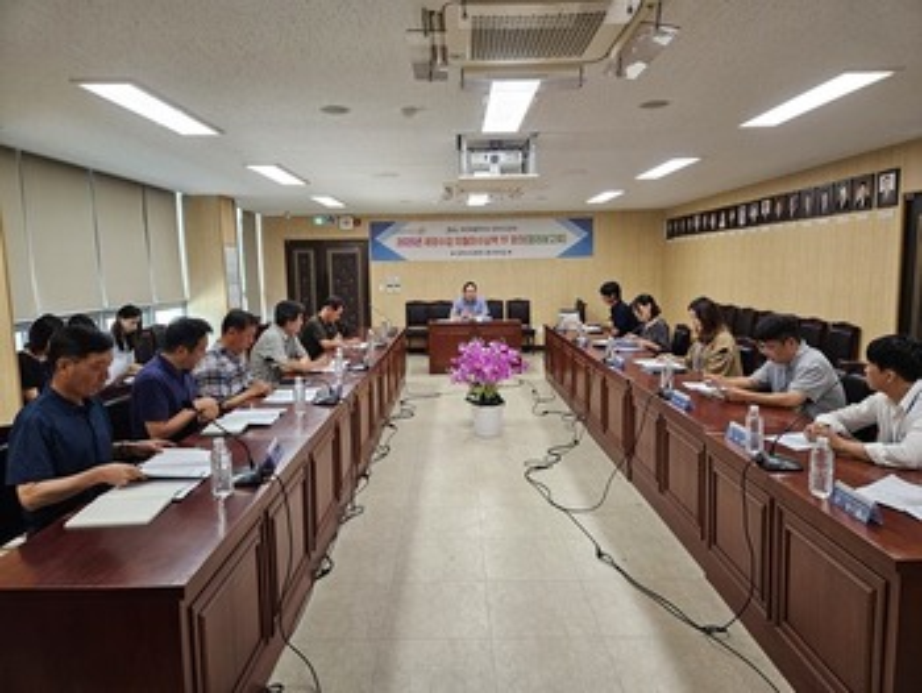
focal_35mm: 23
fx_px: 613
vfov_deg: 58.9
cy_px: 346
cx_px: 461
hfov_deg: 73.9
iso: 200
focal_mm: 5.4
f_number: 1.8
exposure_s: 1/120
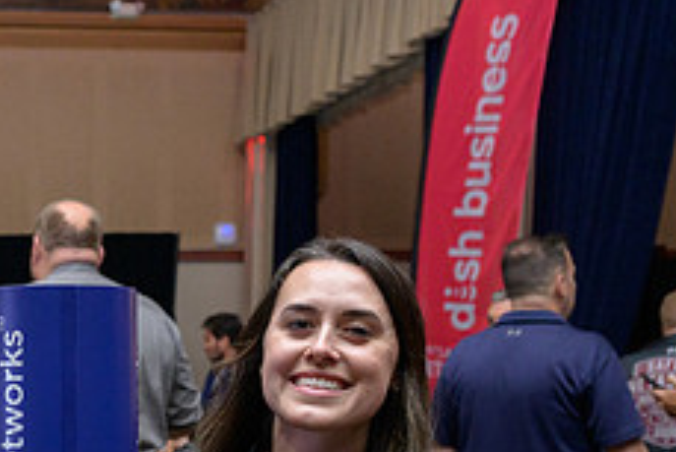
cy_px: 471
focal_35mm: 64
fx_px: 1202
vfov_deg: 20.5
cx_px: -5
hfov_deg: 29.3
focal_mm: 24
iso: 2000
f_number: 3.5
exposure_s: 1/200
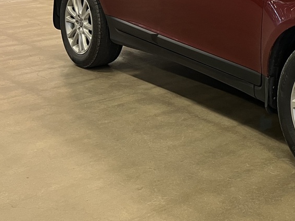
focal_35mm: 66
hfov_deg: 26.6
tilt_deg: -5.4
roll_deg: -1.4
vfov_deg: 20.7
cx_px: 338
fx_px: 562
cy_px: -46
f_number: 1.6
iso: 125
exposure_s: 1/50
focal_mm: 5.1
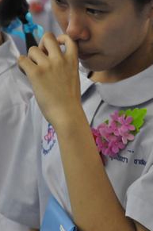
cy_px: 85
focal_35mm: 260
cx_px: 120
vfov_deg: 7.9
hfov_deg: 5.3
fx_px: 1662
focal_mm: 105
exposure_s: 1/80
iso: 3200
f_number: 5.6
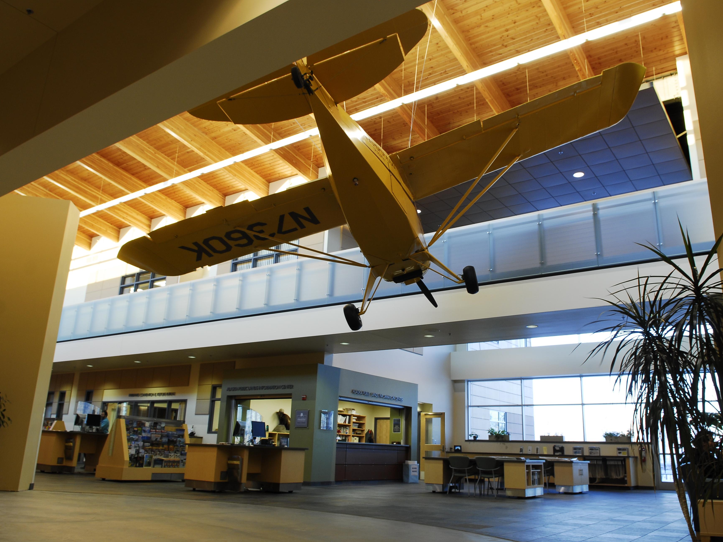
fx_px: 575
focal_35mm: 28
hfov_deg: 64.3
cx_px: 378
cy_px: 271
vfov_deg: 50.5
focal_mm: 17
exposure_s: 1/10
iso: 200
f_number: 6.3
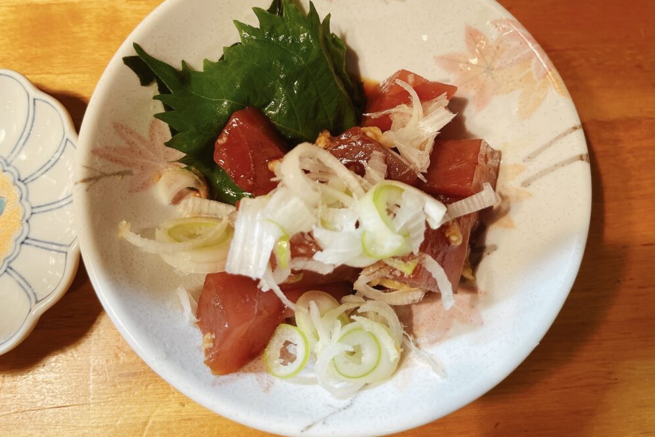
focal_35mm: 28
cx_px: 337
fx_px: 509
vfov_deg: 46.3
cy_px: 189
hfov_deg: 65.5
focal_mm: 5.1
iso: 160
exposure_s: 1/50
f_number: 1.6
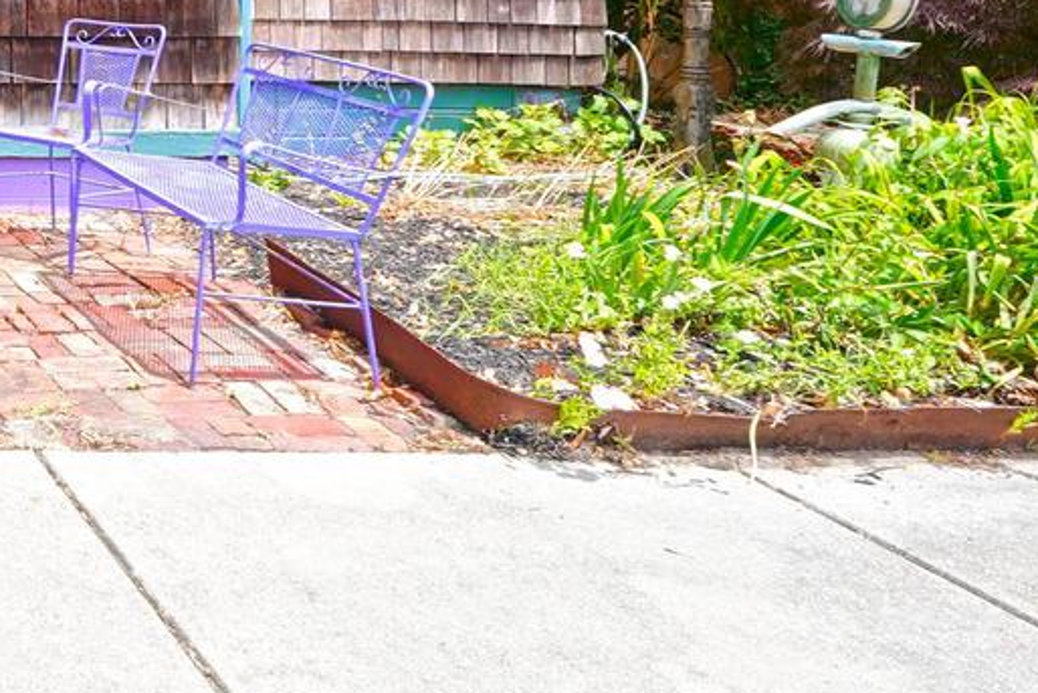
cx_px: -357
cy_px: -38
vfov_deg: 29.3
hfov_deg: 32.6
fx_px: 1211
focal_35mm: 42
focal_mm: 10
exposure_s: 1/125
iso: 100
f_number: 6.3
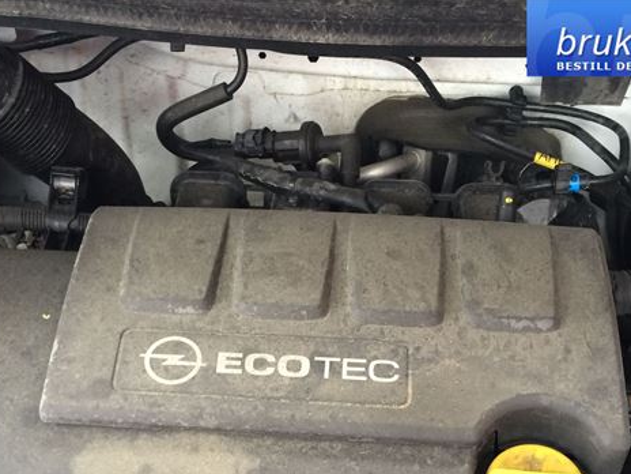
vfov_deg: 28.2
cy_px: 406
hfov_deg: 38.2
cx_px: 309
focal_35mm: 50
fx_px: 911
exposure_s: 1/30
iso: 80
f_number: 2.2
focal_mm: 4.15
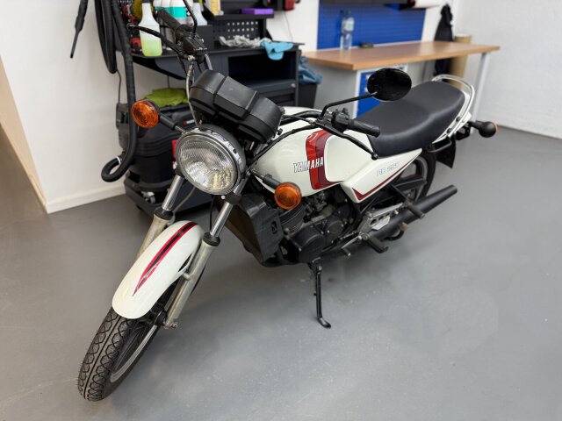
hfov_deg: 71.6
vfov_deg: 56.8
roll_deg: -0.1
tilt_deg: -27.9
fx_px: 390
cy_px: 210
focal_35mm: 24
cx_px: 281
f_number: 1.78
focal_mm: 6.76
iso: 125
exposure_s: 1/100
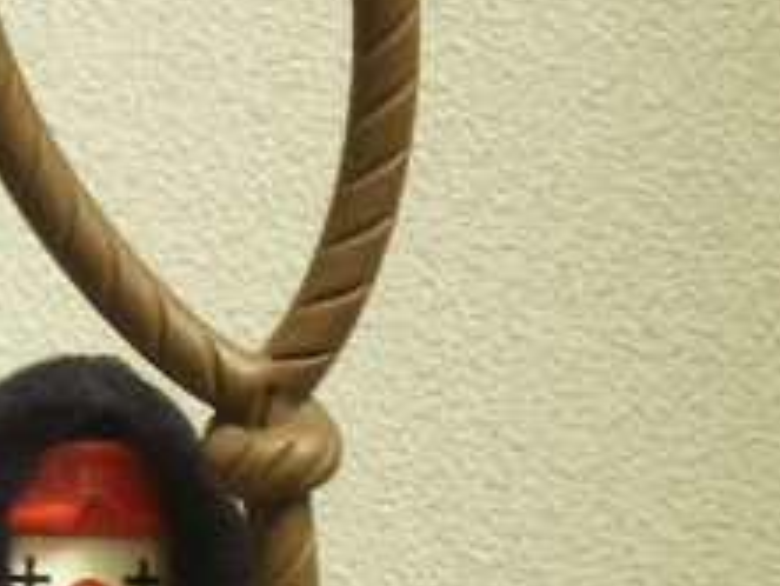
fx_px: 2480
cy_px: 424
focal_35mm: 110
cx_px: 102
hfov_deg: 17.6
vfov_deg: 13.4
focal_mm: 6.3
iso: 250
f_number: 3.3
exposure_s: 1/4
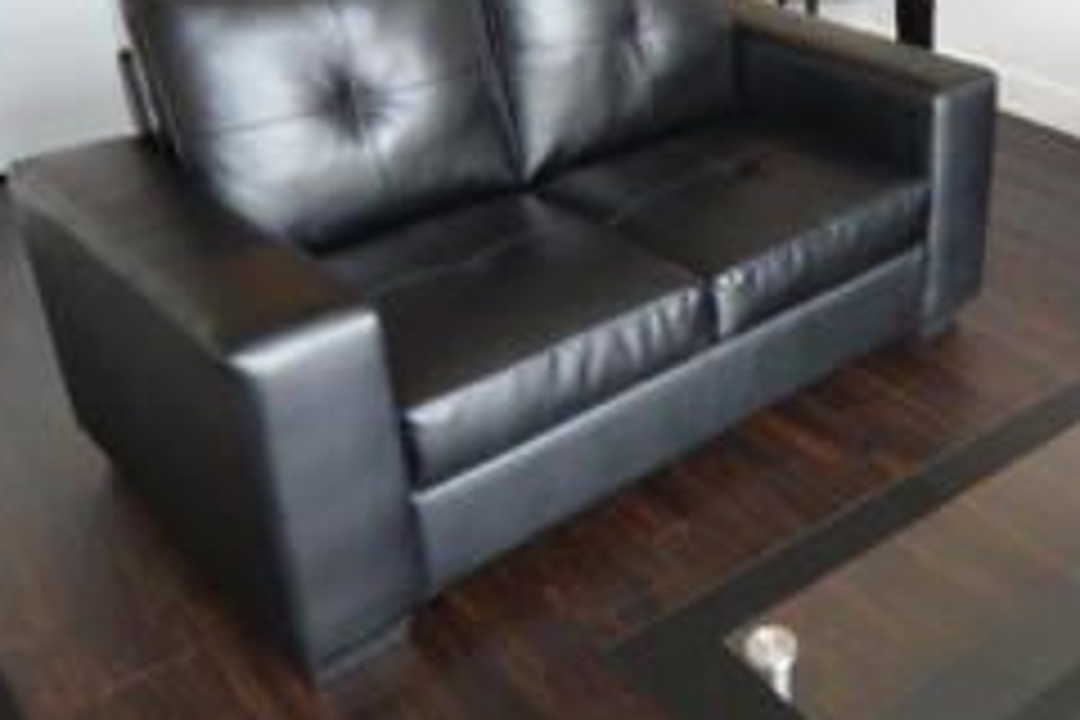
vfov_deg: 31.3
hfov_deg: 45.5
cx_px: 832
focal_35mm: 41
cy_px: 90
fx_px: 1230
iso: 800
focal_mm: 10
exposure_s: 1/60
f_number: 3.5
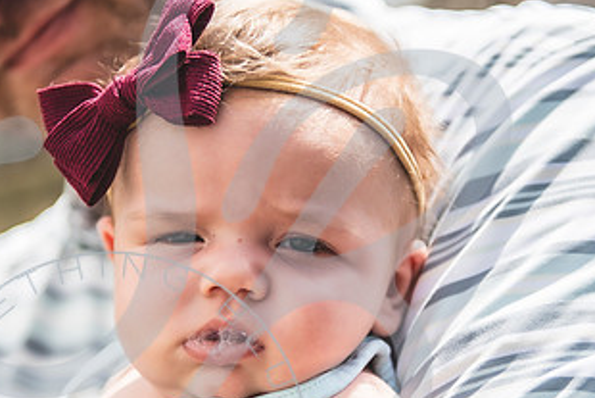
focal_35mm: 107
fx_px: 1769
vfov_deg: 12.8
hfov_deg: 19.1
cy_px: 288
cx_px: 223
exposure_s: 1/1600
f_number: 2.8
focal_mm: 55
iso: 100
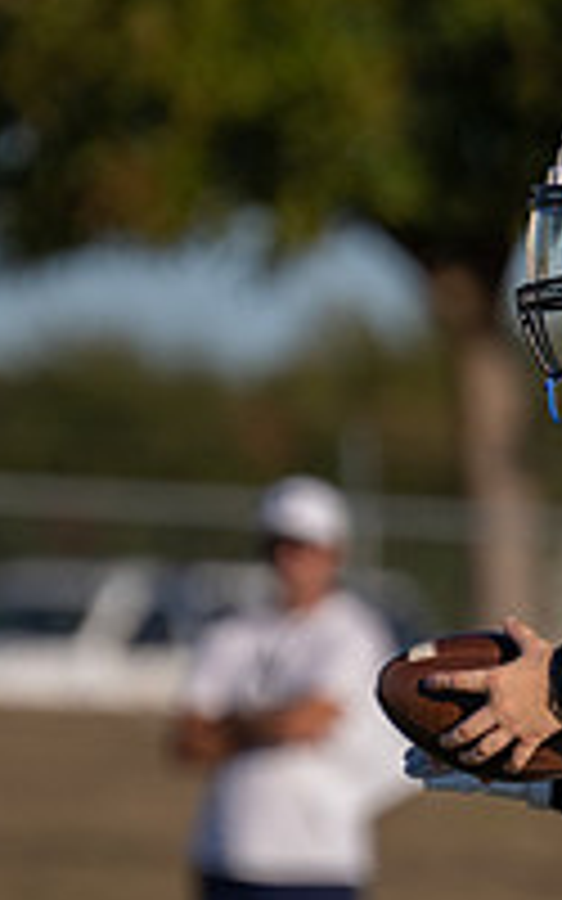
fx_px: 21761
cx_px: 618
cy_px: 733
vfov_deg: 2.4
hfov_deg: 1.5
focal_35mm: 888
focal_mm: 239
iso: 200
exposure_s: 1/3200
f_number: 4
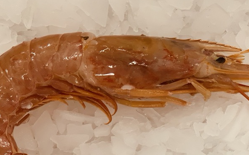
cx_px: 132
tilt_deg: -79.0
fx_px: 570
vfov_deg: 15.5
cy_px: 89
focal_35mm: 84
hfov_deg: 24.6
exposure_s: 1/50
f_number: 2.4
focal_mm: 6
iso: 160
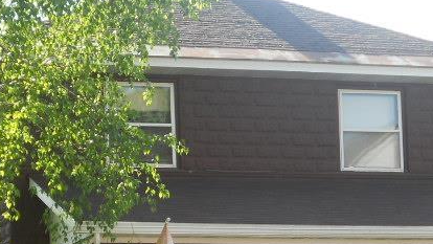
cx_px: 185
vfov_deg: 9.7
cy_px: 273
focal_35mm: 124
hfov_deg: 17.3
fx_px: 1424
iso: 80
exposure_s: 1/160
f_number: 4.3
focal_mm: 8.2
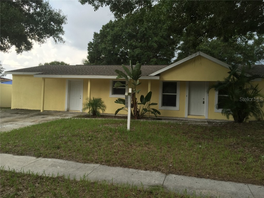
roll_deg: -3.7
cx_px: 132
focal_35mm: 29
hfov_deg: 61.7
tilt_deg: +1.3
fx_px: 221
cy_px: 99
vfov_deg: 48.2
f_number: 2.2
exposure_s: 1/520
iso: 32
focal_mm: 4.15
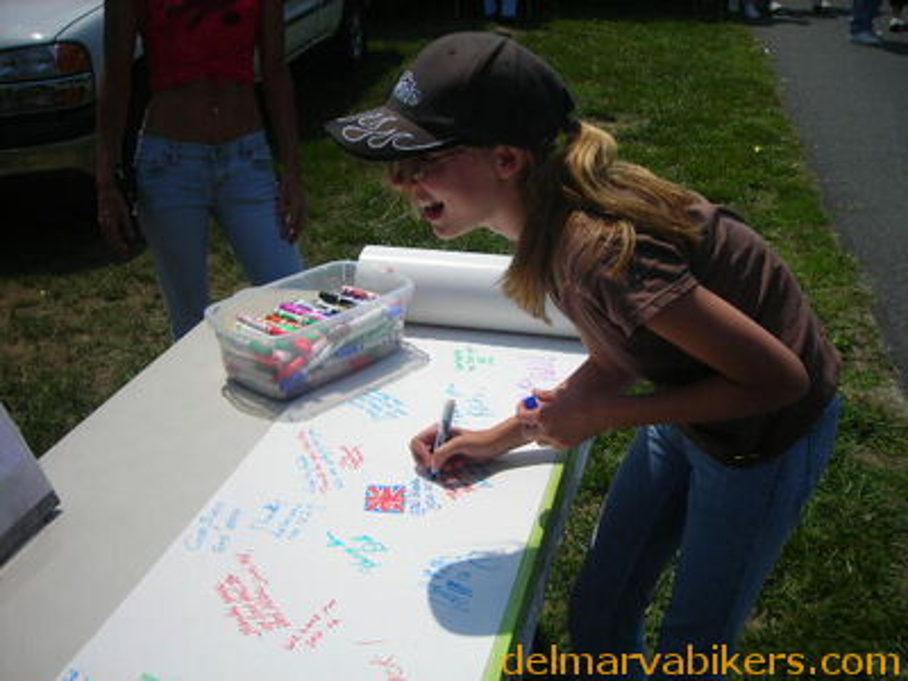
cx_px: 454
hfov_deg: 49.0
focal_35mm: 38
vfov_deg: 37.7
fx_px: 997
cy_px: 340
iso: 50
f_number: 6.4
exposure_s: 1/390
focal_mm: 6.3
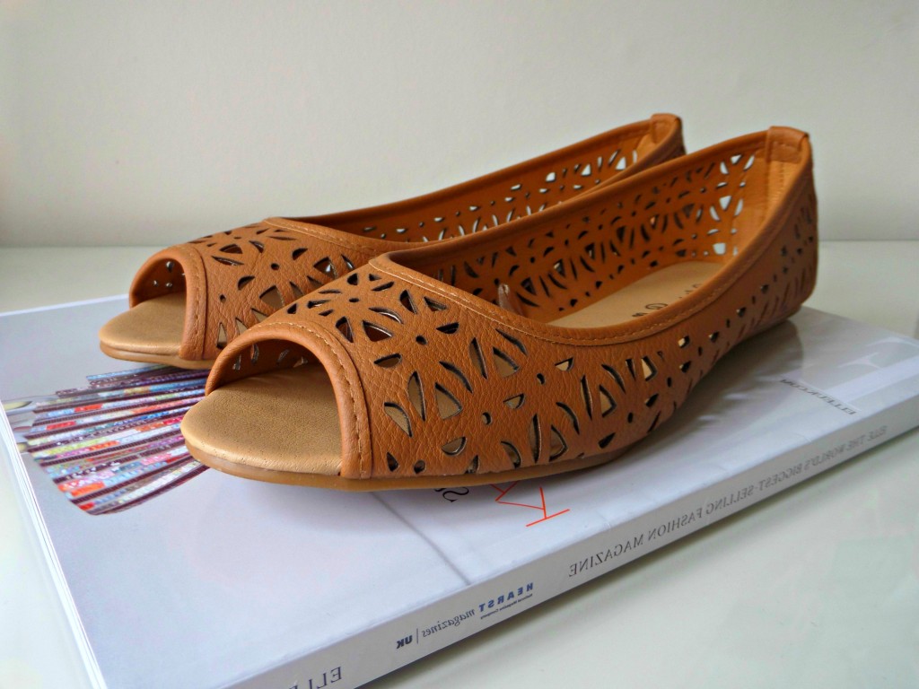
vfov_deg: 44.2
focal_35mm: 32
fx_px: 850
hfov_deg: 56.8
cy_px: 344
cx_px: 460
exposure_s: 1/45
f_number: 3.4
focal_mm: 5.3
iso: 100
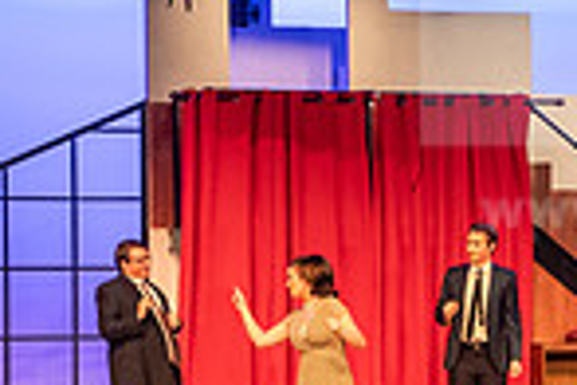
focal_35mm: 166
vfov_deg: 8.3
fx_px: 2660
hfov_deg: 12.4
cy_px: 293
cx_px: 302
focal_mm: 42
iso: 3200
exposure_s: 1/160
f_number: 3.2
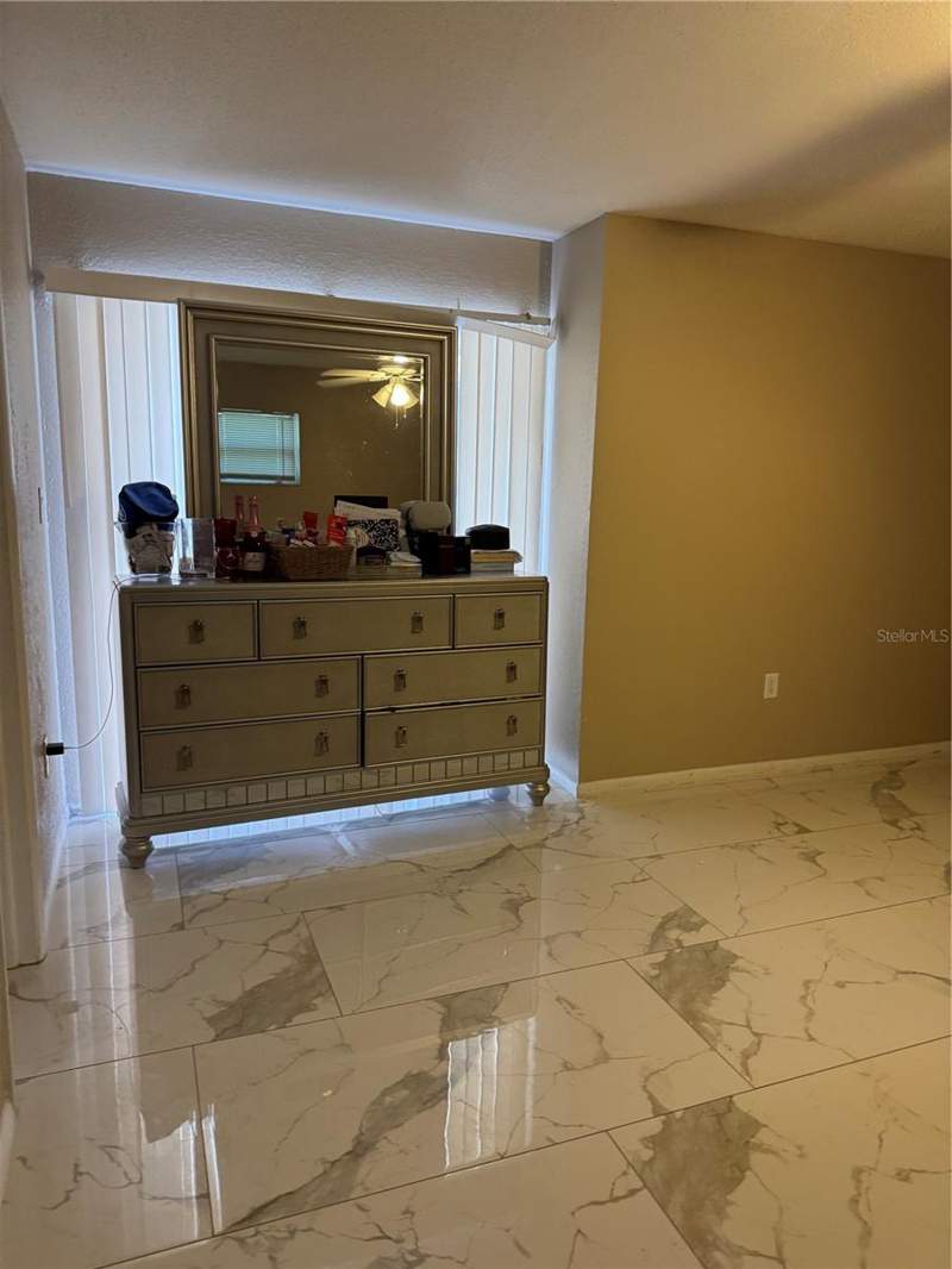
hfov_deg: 56.8
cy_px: 634
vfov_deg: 71.6
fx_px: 880
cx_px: 476
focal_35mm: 24
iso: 250
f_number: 1.78
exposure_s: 1/60
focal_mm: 6.76
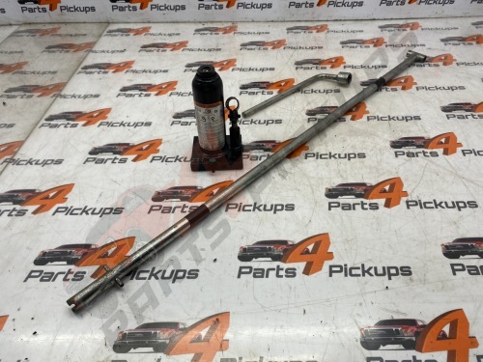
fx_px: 363
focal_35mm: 26
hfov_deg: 67.3
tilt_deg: -41.4
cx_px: 242
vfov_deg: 53.1
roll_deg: +0.7
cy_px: 181
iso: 32
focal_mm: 4.25
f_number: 1.8
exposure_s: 1/163
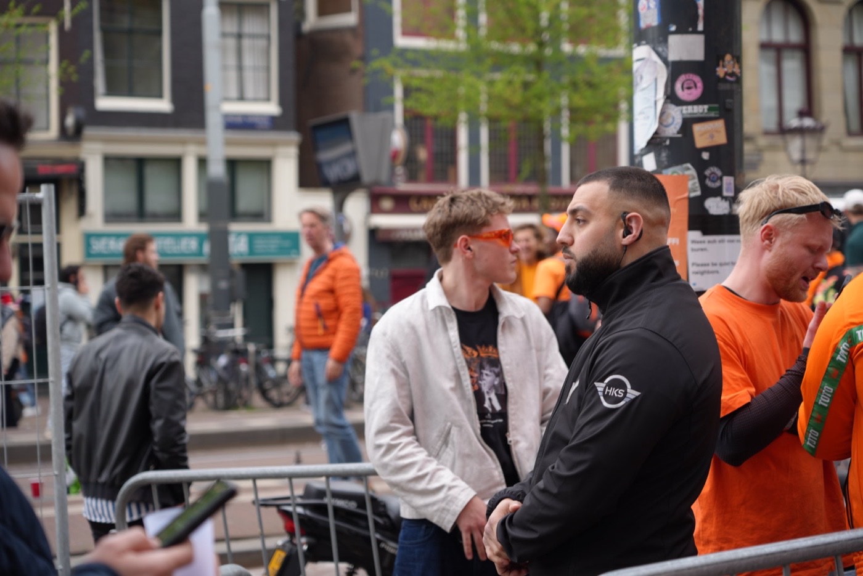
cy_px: 288
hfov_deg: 26.3
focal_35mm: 77
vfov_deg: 17.7
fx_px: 1847
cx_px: 432
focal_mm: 77
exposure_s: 1/160
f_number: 4
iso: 100
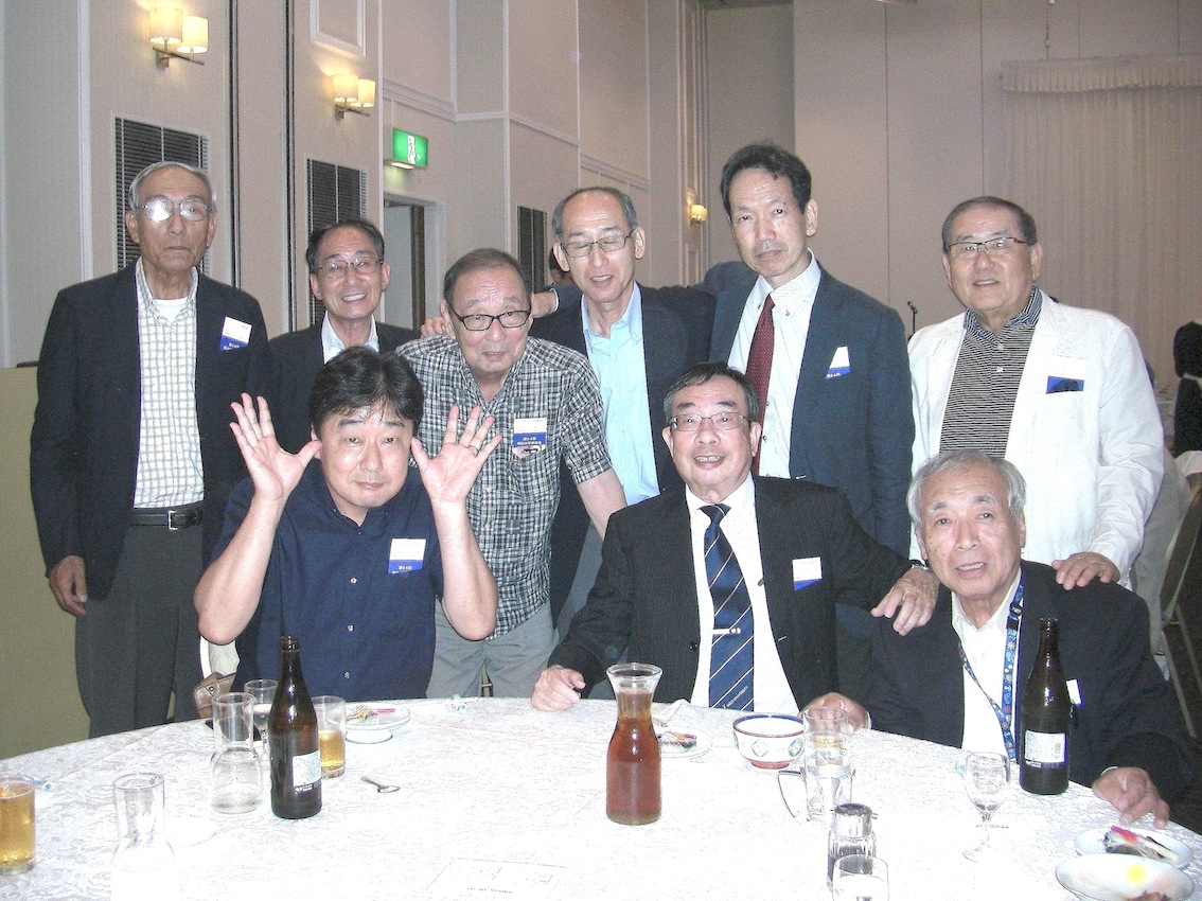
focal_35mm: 38
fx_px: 1319
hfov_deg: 49.0
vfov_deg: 37.7
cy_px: 450
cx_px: 601
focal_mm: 6.3
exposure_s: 1/60
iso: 200
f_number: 3.4
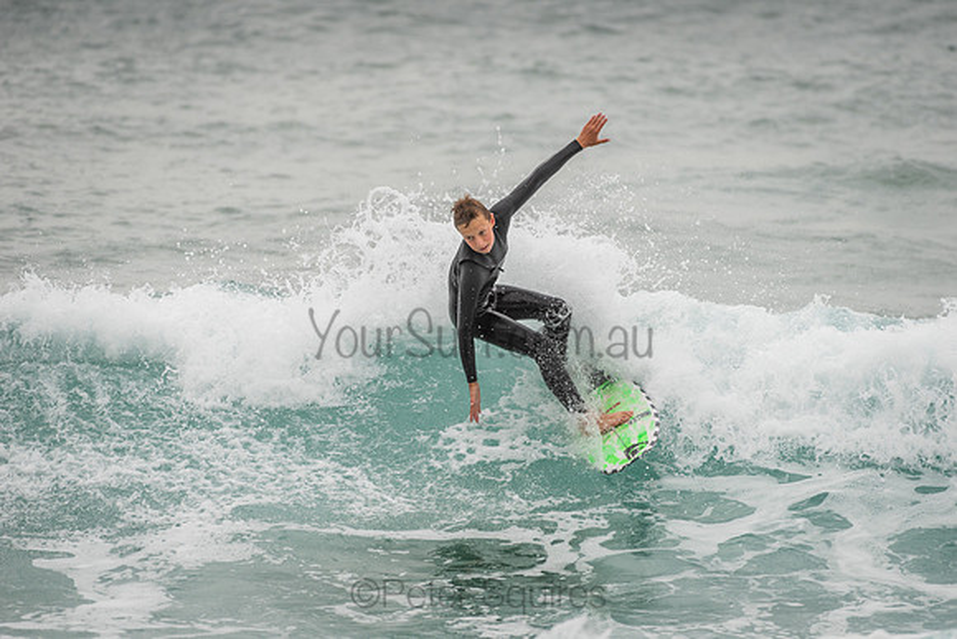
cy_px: 320
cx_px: 478
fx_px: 13294
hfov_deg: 4.1
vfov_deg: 2.8
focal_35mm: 500
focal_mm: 500
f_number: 5.6
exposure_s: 1/2000
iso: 280
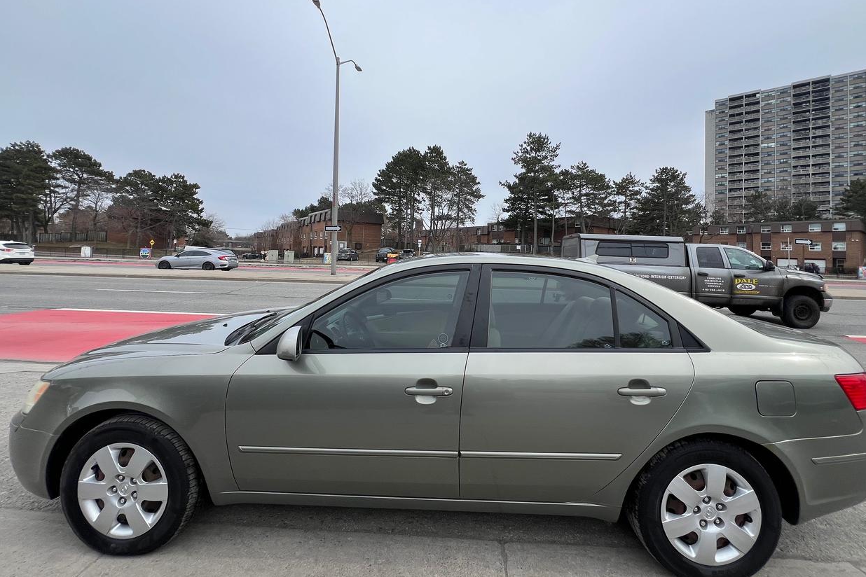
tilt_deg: +1.2
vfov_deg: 80.6
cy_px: 244
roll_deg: -2.4
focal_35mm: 14
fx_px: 337
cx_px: 448
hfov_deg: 104.2
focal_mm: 1.57
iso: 32
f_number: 1.8
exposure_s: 1/1468
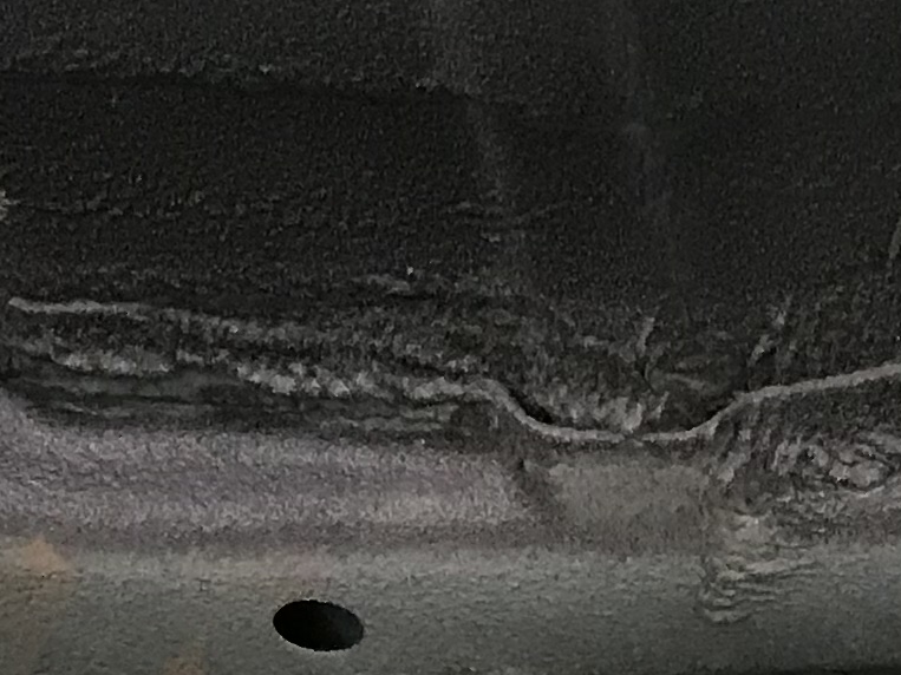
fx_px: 3852
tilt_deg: +28.1
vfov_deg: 9.2
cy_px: 1460
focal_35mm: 148
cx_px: 1162
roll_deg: +0.8
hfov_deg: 12.9
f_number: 1.8
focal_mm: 3.99
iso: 40
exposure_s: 1/25
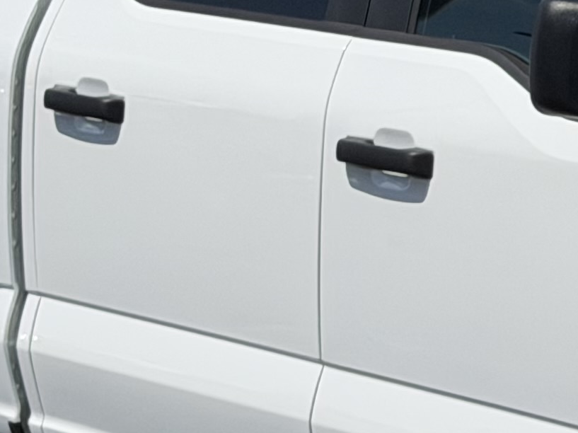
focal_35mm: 237
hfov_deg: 8.1
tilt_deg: -5.9
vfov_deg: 6.3
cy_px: 242
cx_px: 951
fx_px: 3956
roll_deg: -3.1
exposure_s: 1/13333
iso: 80
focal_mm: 6.76
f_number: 1.78
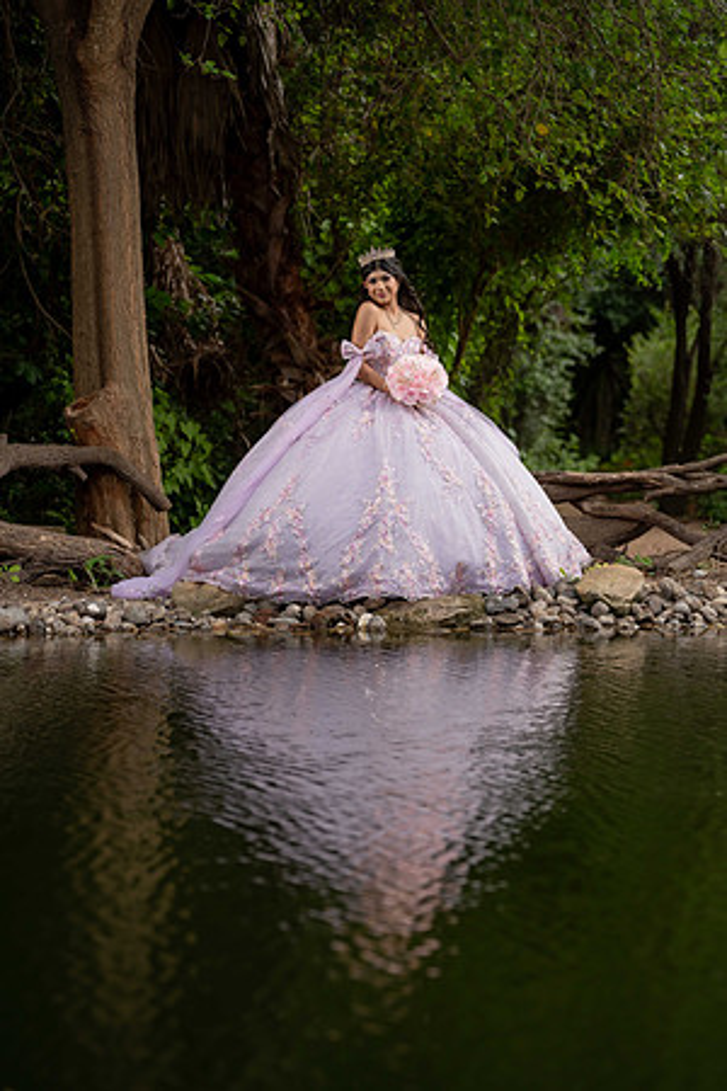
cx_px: 364
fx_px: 2696
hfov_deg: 15.4
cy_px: 546
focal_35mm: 89
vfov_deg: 22.9
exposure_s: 1/1250
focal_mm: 89
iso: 160
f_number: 2.8
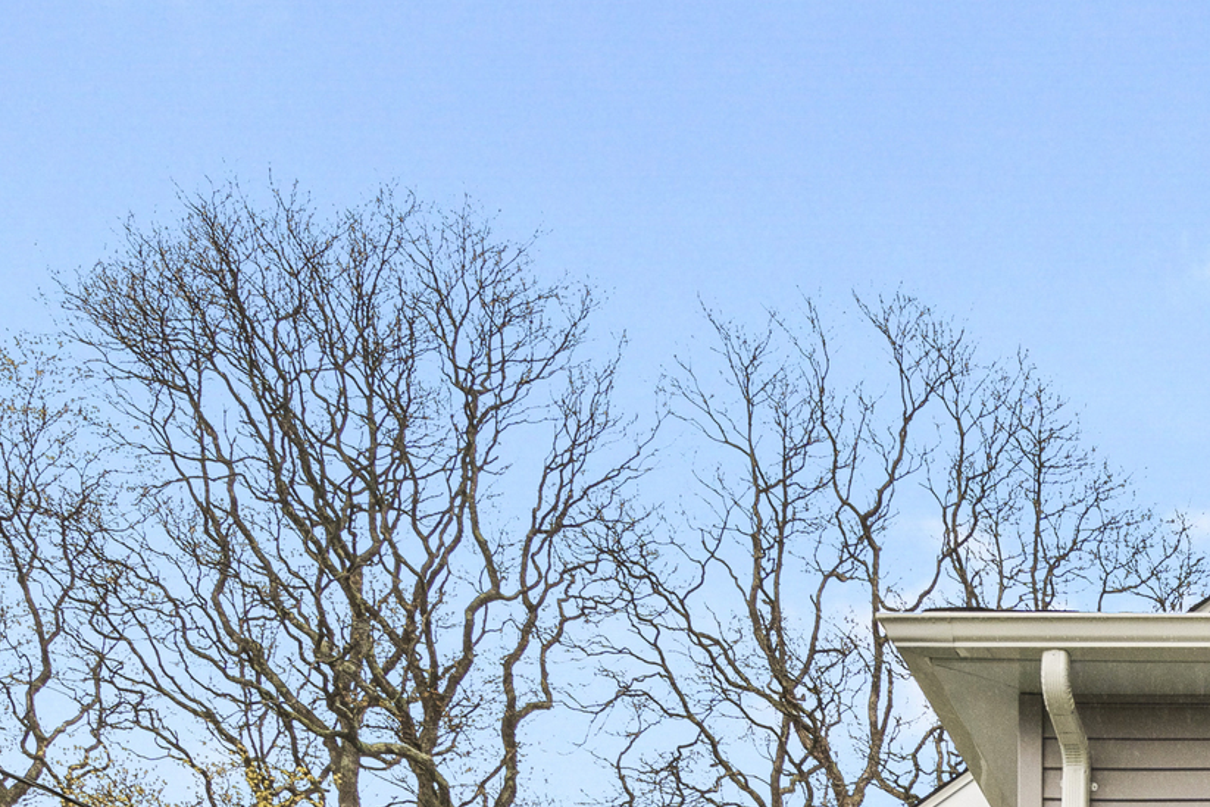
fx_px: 3261
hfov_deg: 18.0
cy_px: 1504
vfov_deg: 12.7
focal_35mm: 97
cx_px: 1988
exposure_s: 1/30
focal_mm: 26
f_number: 9
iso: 250
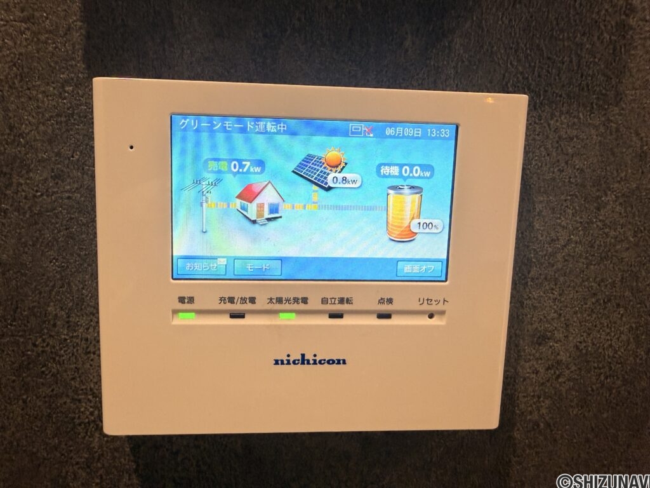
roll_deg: -1.3
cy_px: 244
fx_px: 451
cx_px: 325
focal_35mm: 24
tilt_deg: -7.4
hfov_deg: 71.6
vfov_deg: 56.8
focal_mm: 2.22
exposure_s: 1/105
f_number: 2.2
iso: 125
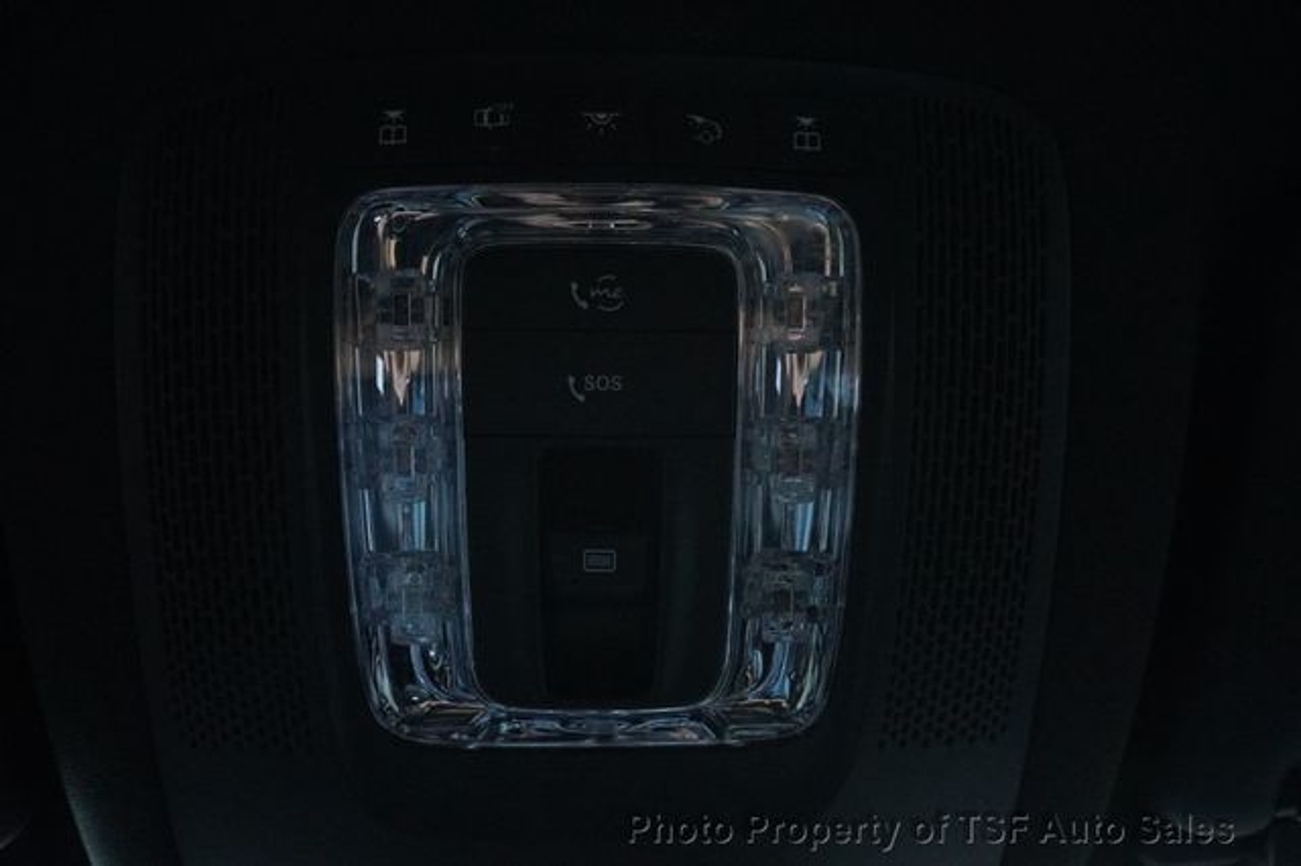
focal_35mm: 33
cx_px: 650
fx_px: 1192
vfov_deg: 39.9
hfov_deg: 57.2
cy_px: 433
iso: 6400
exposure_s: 1/250
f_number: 9
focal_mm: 22
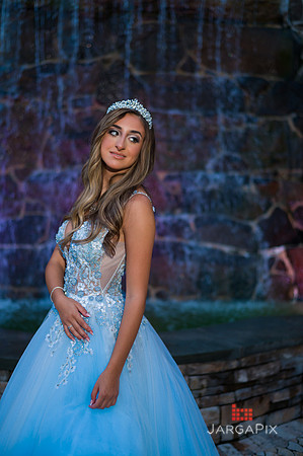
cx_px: 152
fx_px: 633
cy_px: 228
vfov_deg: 39.6
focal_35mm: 50
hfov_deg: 26.9
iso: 200
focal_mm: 50
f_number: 2
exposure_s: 1/125
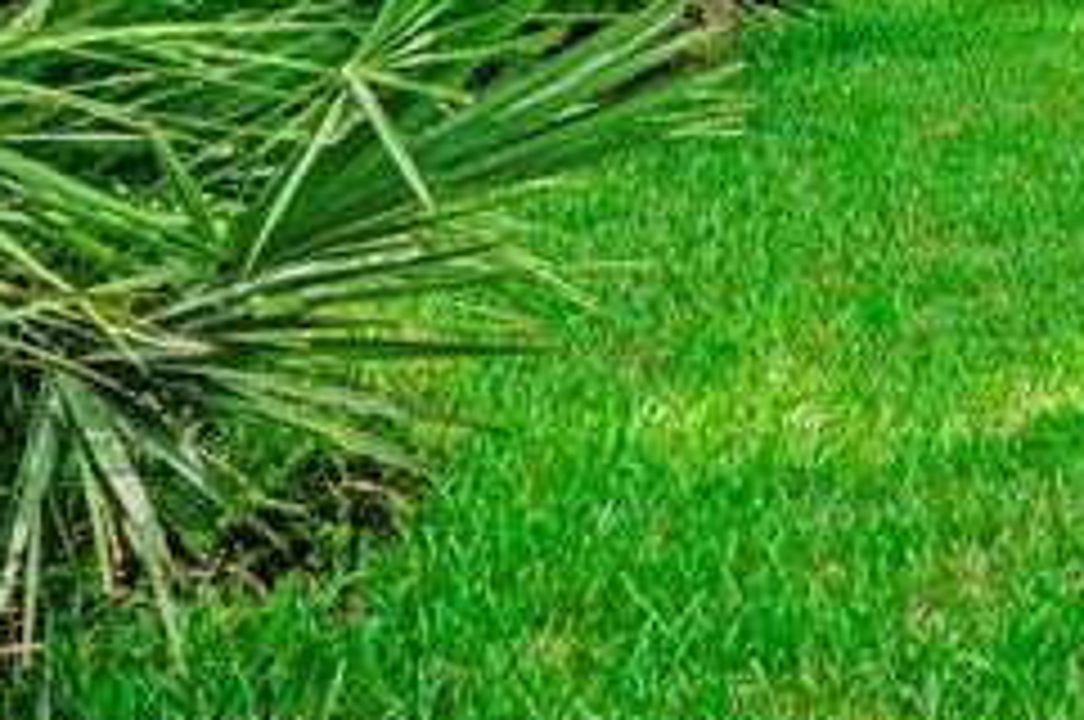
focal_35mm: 70
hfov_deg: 20.3
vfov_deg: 17.8
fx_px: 2109
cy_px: -270
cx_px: 1966
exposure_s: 1/3200
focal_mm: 11
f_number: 9
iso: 250
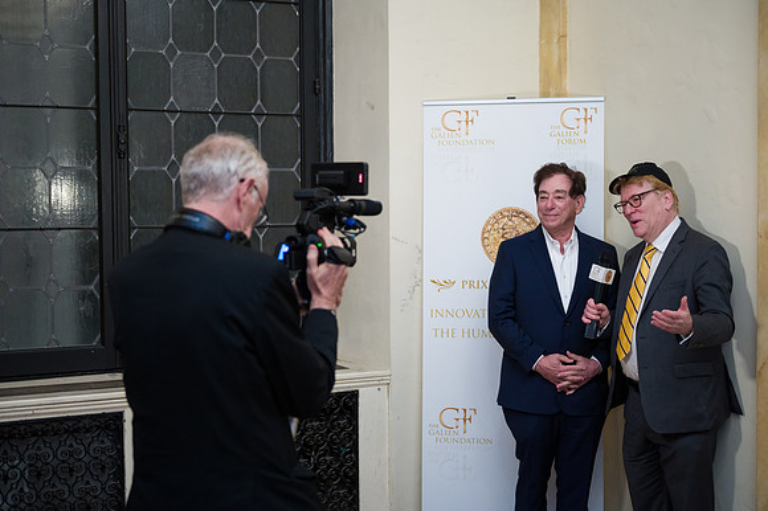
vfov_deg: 26.9
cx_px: 385
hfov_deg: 39.5
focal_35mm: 50
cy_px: 256
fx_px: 1070
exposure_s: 1/200
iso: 1600
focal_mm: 50
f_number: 3.2
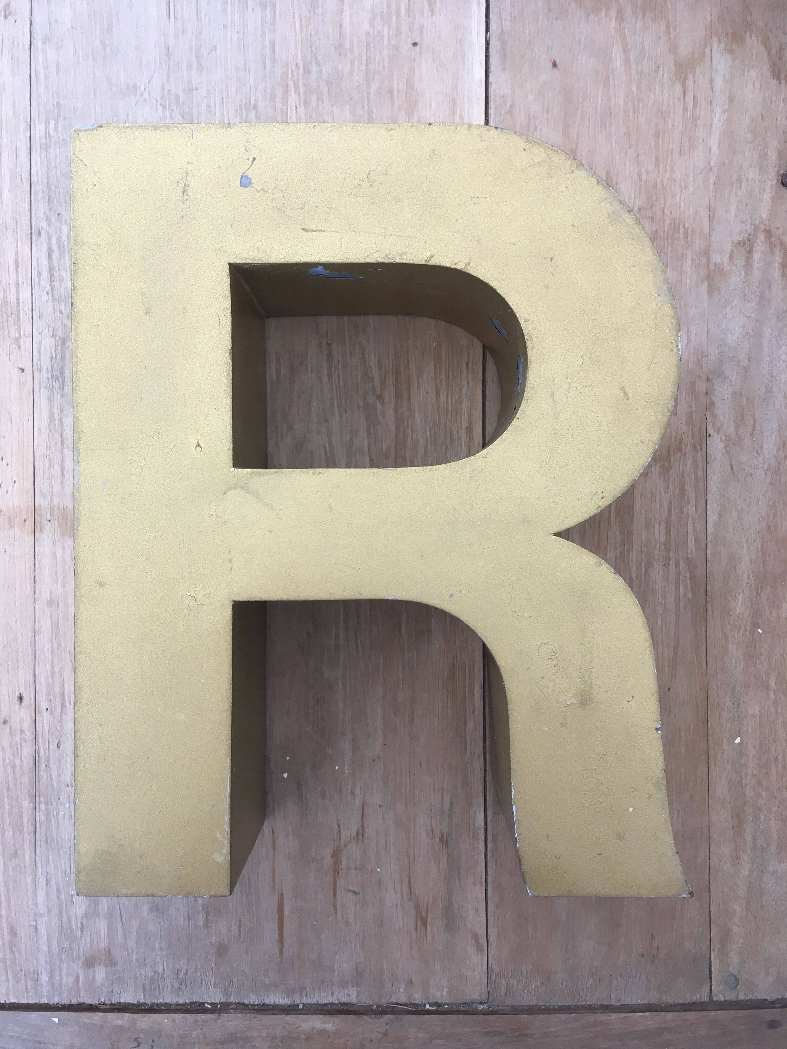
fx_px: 879
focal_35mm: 29
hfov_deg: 48.2
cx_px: 394
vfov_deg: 61.7
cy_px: 524
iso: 25
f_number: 2.2
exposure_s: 1/33
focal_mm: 4.15
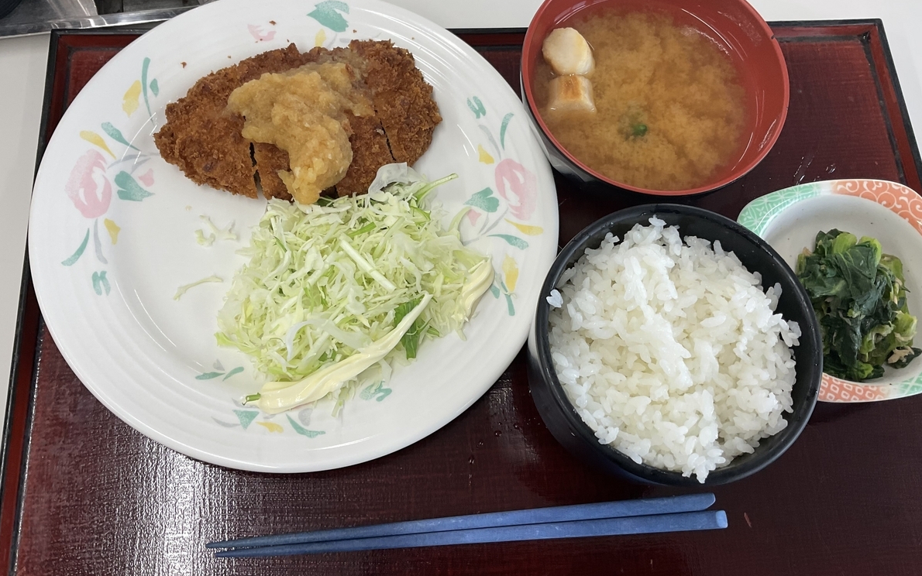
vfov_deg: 40.6
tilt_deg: -70.4
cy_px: 263
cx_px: 461
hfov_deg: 61.2
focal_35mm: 31
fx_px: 779
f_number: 1.8
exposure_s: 1/120
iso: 40
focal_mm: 3
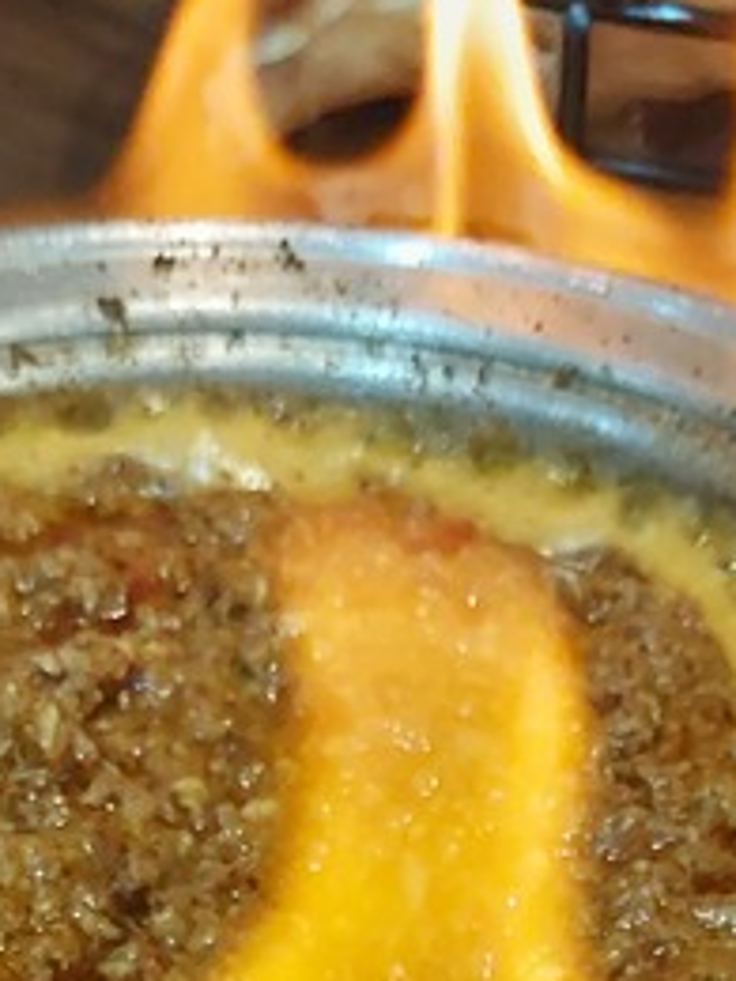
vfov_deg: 16.8
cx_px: 204
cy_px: 1468
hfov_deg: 13.9
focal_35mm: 106
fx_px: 3005
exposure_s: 1/50
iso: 400
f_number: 1.8
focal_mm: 4.6
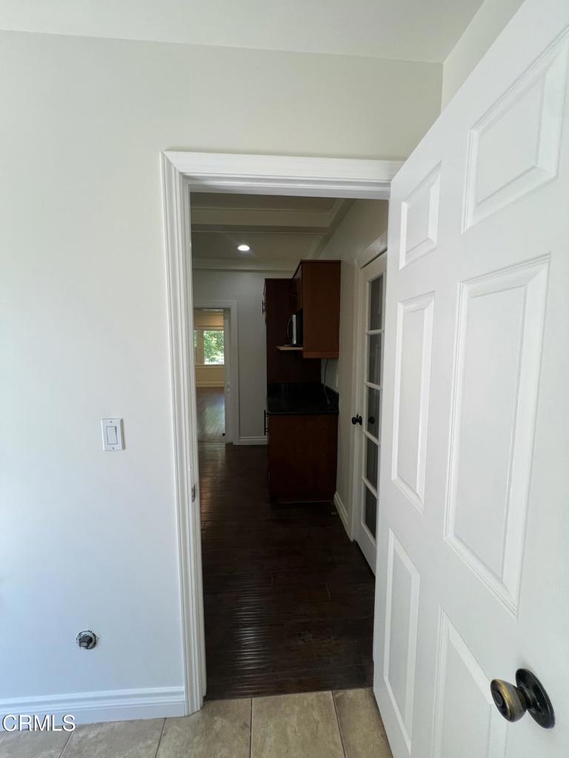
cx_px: 284
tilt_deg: -5.9
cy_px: 379
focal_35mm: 13
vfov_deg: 106.2
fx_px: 285
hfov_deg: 89.9
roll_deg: -0.7
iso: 100
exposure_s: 1/120
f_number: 1.8
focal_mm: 1.57
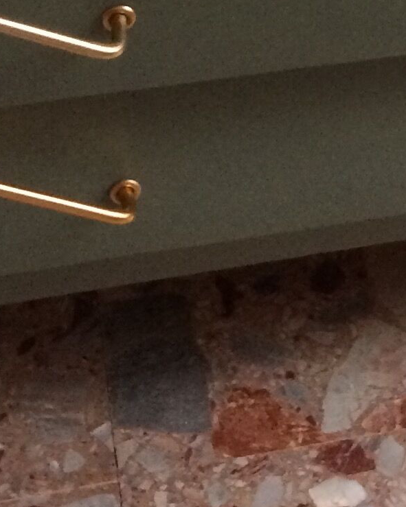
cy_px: -202
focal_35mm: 125
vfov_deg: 14.6
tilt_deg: -47.2
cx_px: 447
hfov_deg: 12.1
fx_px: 1878
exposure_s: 1/33
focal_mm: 4.15
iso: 320
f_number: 2.2
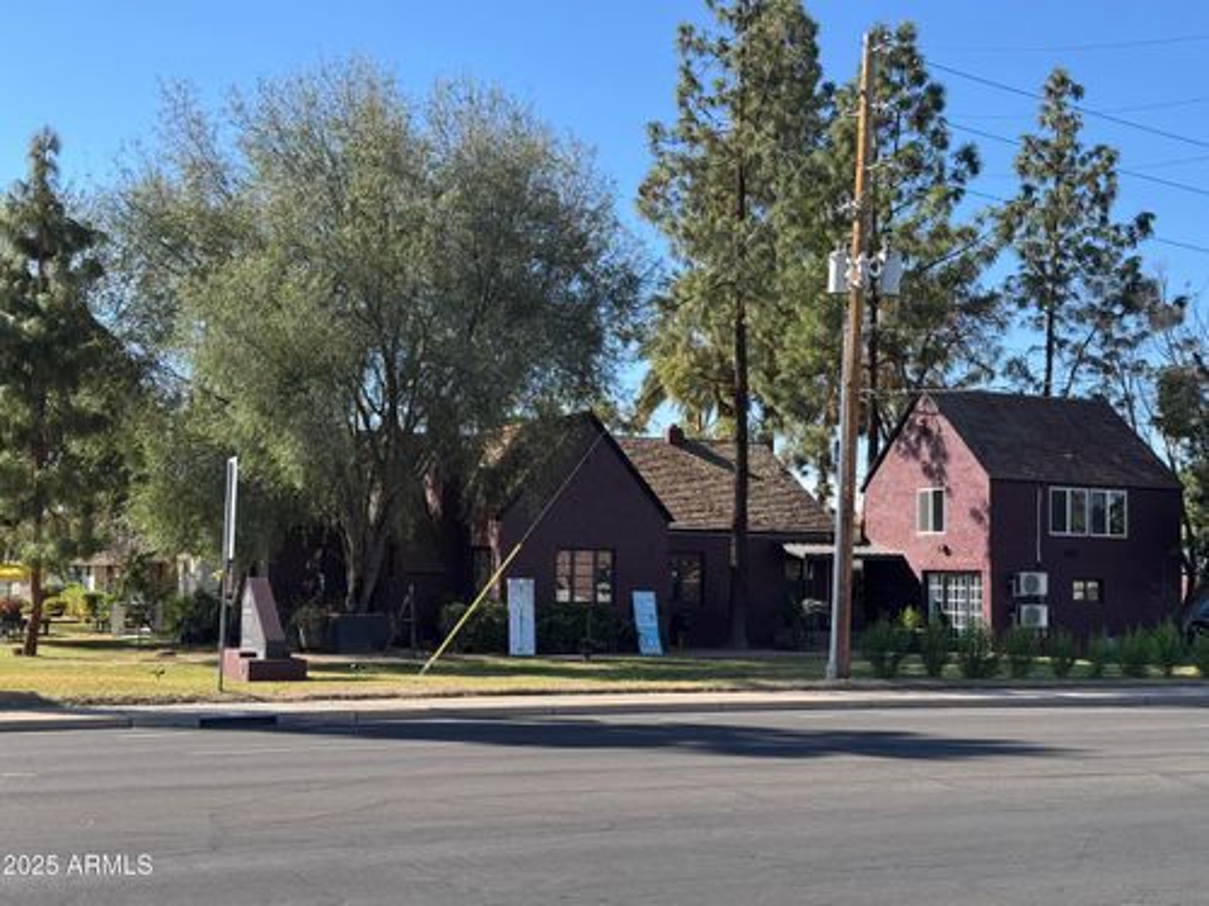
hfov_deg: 39.7
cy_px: 453
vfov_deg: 30.3
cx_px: 604
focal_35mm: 48
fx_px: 1676
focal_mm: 6.76
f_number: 1.78
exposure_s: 1/1490
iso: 64
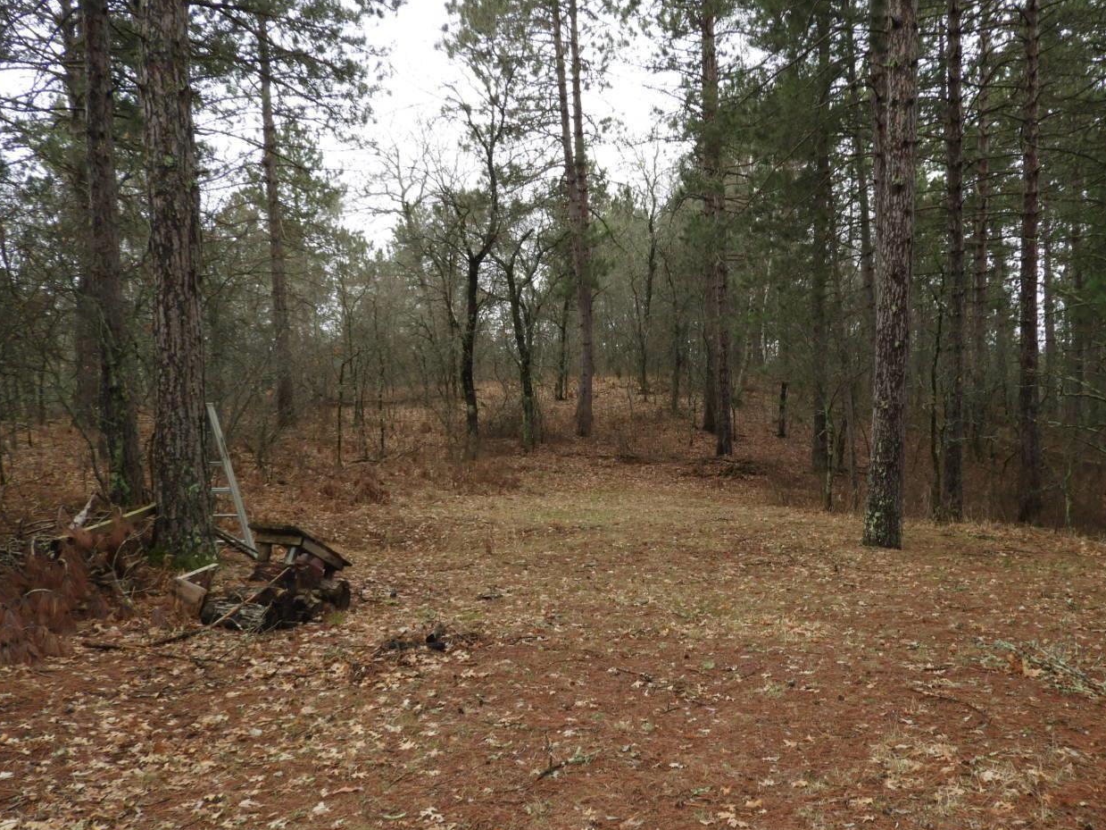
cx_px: 648
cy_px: 502
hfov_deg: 58.0
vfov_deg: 45.2
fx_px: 990
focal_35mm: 31
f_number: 3.3
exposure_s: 1/200
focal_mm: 4.3
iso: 100
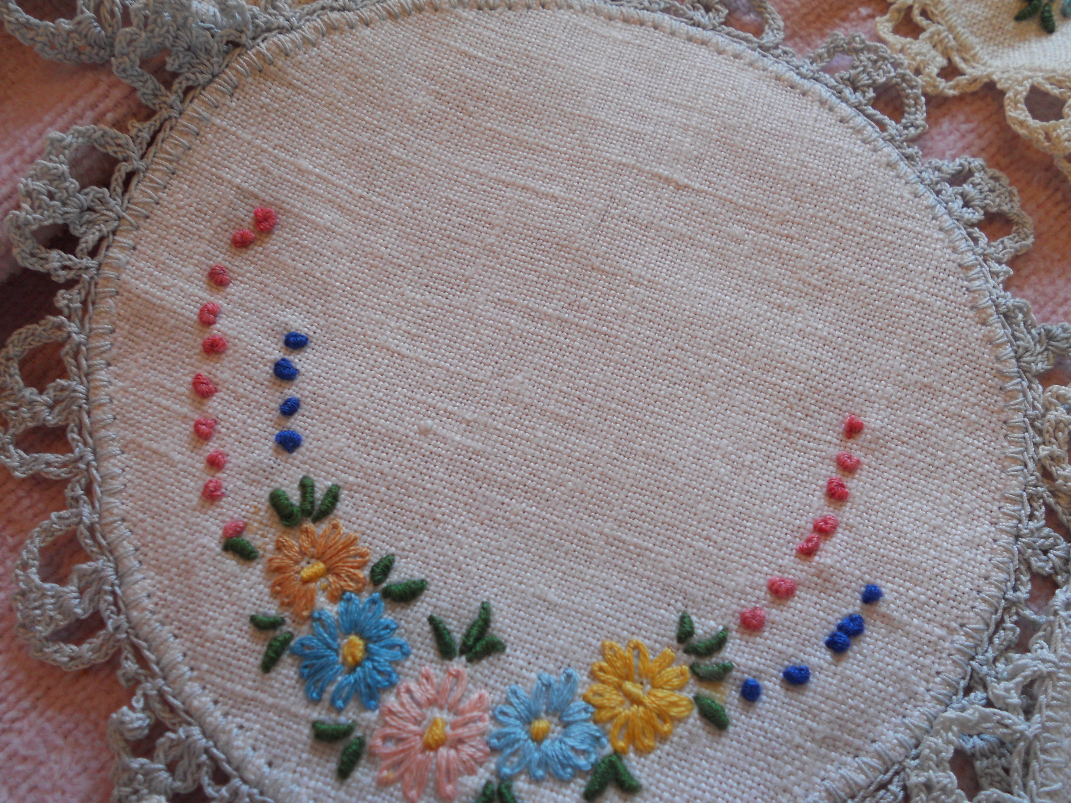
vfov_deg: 44.2
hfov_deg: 56.8
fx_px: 990
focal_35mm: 32
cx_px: 536
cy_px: 402
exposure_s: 1/30
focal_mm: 5.8
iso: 125
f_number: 3.5
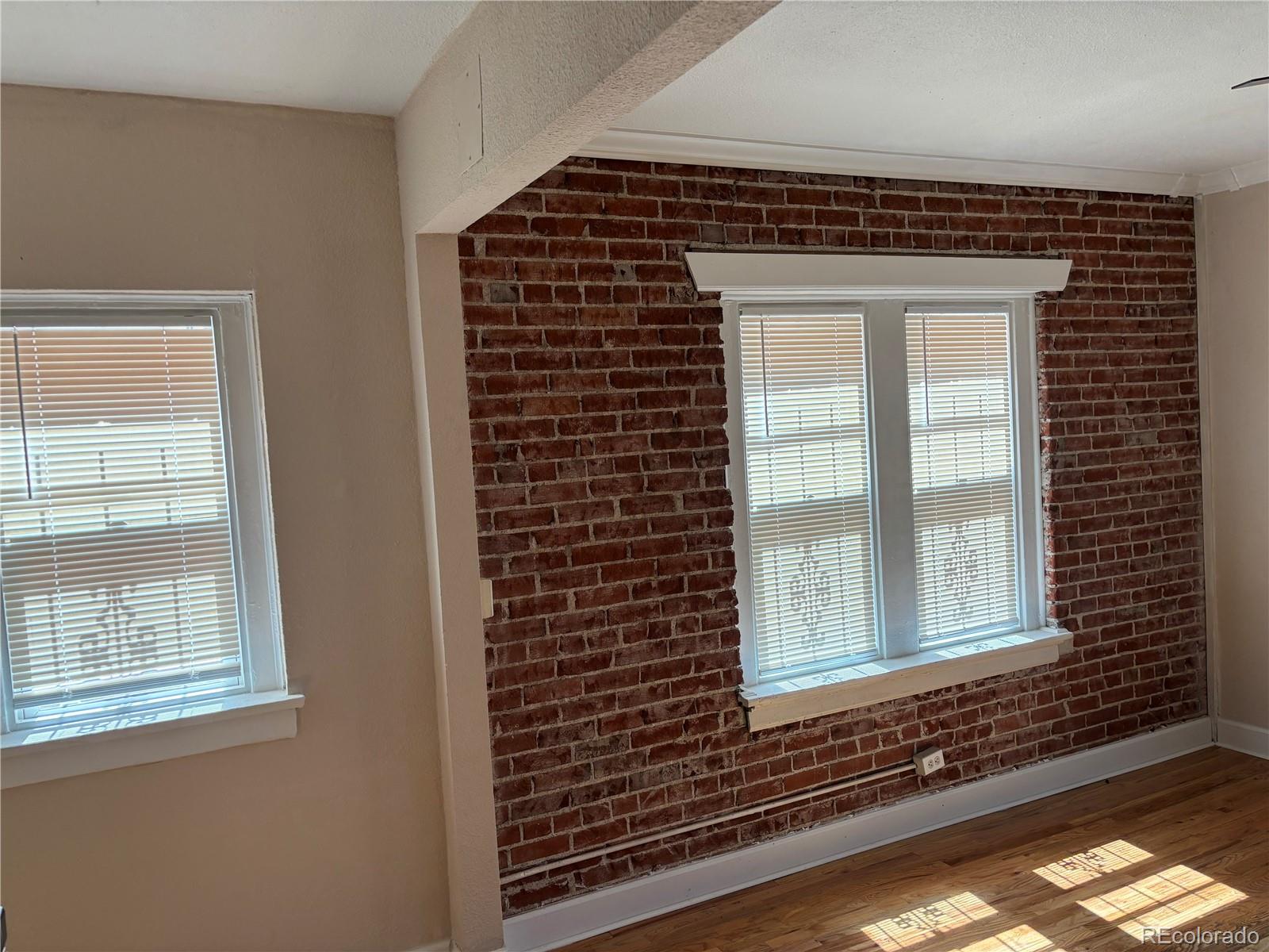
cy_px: 476
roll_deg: +3.1
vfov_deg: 53.1
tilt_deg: -2.1
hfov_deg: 67.3
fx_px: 953
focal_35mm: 26
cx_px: 634
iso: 80
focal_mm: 5.96
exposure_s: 1/121
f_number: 1.6
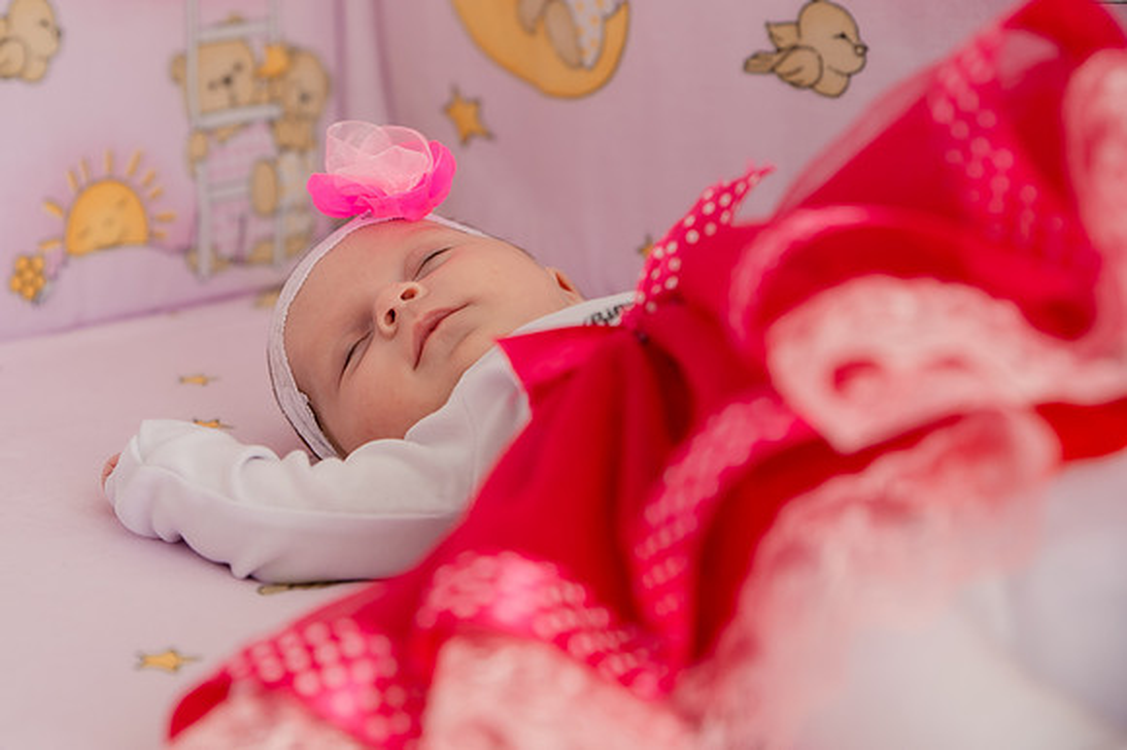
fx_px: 2307
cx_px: 385
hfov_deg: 27.3
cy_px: 256
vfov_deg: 18.4
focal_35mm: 74
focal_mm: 56
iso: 400
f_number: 3.5
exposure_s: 1/125
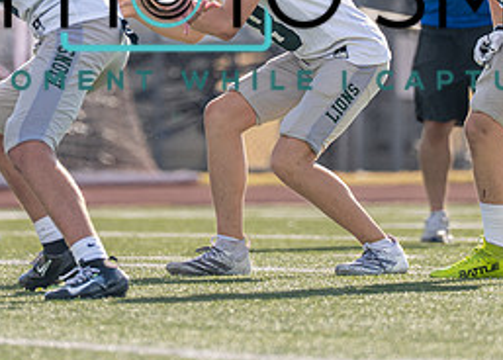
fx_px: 10036
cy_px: -38
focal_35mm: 702
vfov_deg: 2.1
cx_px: 231
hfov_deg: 2.9
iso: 100
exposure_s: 1/1600
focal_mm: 200
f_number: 2.8
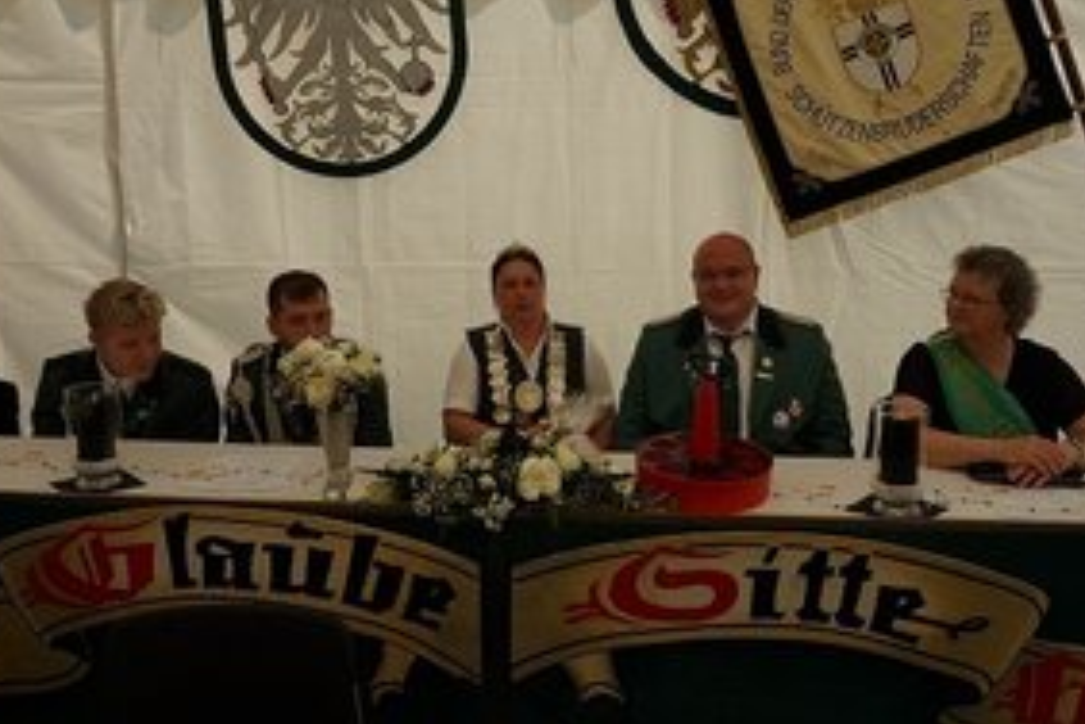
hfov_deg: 55.7
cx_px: 589
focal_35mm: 34
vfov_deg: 38.8
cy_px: 318
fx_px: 1025
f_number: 10
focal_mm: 24
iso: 100
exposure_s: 1/100
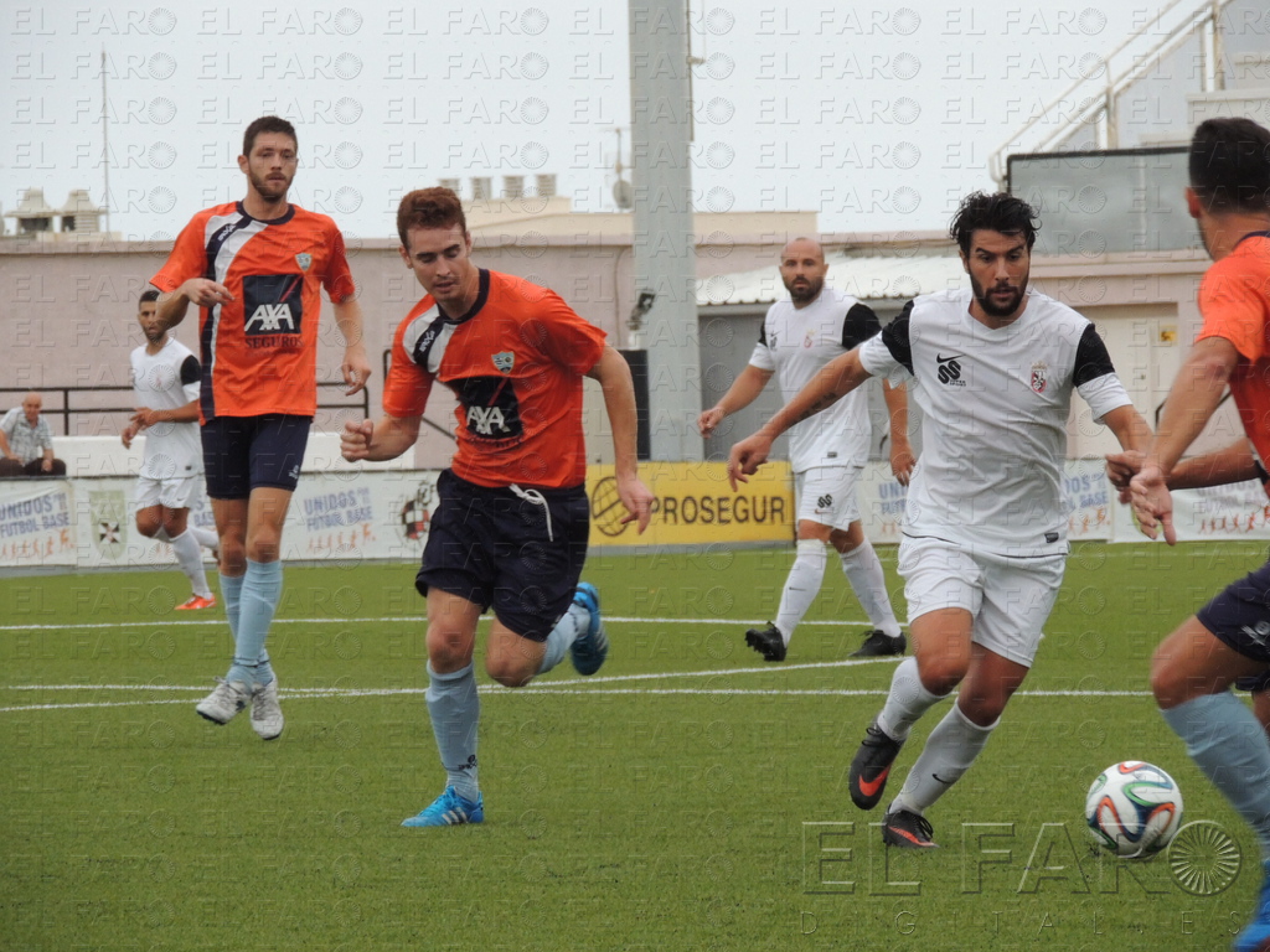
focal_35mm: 325
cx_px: 635
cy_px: 476
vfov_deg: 4.6
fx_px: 11924
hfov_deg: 6.1
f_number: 4.8
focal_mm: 57.9
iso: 640
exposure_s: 1/400
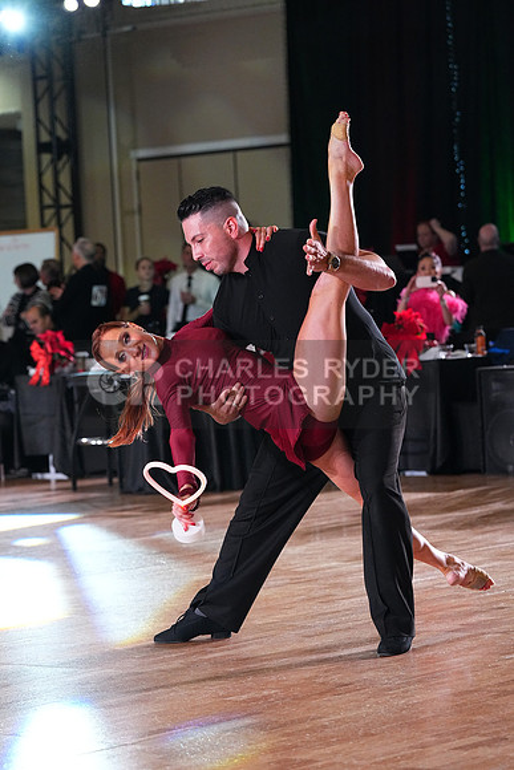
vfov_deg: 16.0
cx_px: 257
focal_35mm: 128
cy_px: 385
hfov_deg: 10.7
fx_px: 2739
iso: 6400
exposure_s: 1/400
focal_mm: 128
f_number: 5
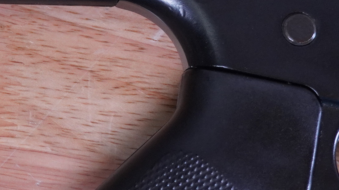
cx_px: -222
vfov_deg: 6.4
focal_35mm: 188
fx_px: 1690
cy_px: -57
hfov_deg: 10.9
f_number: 5.6
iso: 1000
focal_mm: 31
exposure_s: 1/125
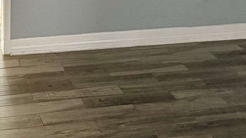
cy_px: -105
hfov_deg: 24.5
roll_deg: -0.4
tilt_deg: -7.3
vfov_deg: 12.8
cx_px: 60
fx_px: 561
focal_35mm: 86
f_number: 1.78
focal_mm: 6.76
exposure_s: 1/56
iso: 800
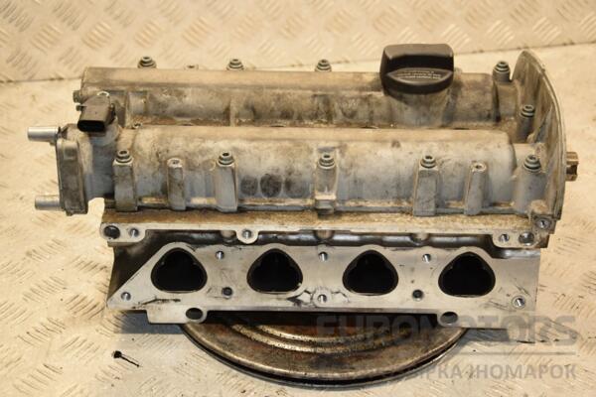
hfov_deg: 29.9
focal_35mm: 68
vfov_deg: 20.2
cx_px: 298
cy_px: 198
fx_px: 1117
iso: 800
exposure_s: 1/125
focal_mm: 45
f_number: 4.8
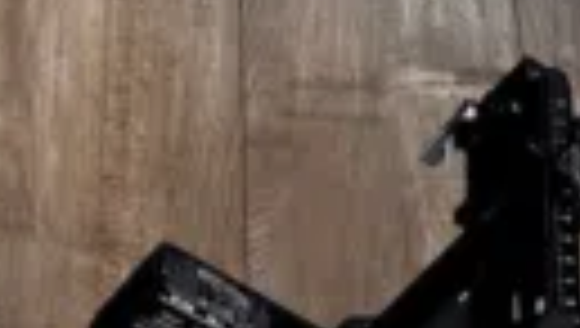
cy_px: 656
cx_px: 337
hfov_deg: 13.3
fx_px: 2495
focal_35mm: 162
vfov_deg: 7.2
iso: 640
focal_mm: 6.86
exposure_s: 1/25
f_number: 1.78
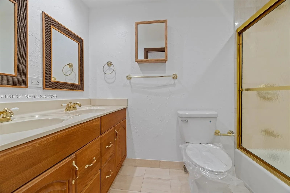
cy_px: 96
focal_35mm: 16
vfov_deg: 73.7
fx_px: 129
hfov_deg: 96.7
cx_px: 145
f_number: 8
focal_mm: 16
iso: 320
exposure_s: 1/3
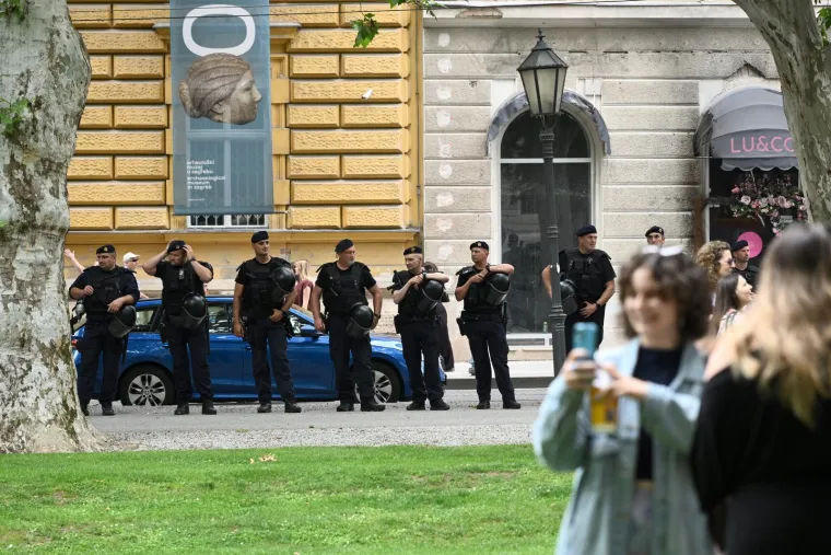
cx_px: 416
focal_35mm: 120
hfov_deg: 17.1
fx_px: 2770
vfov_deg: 11.4
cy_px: 278
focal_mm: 120
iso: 500
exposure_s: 1/500
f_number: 4
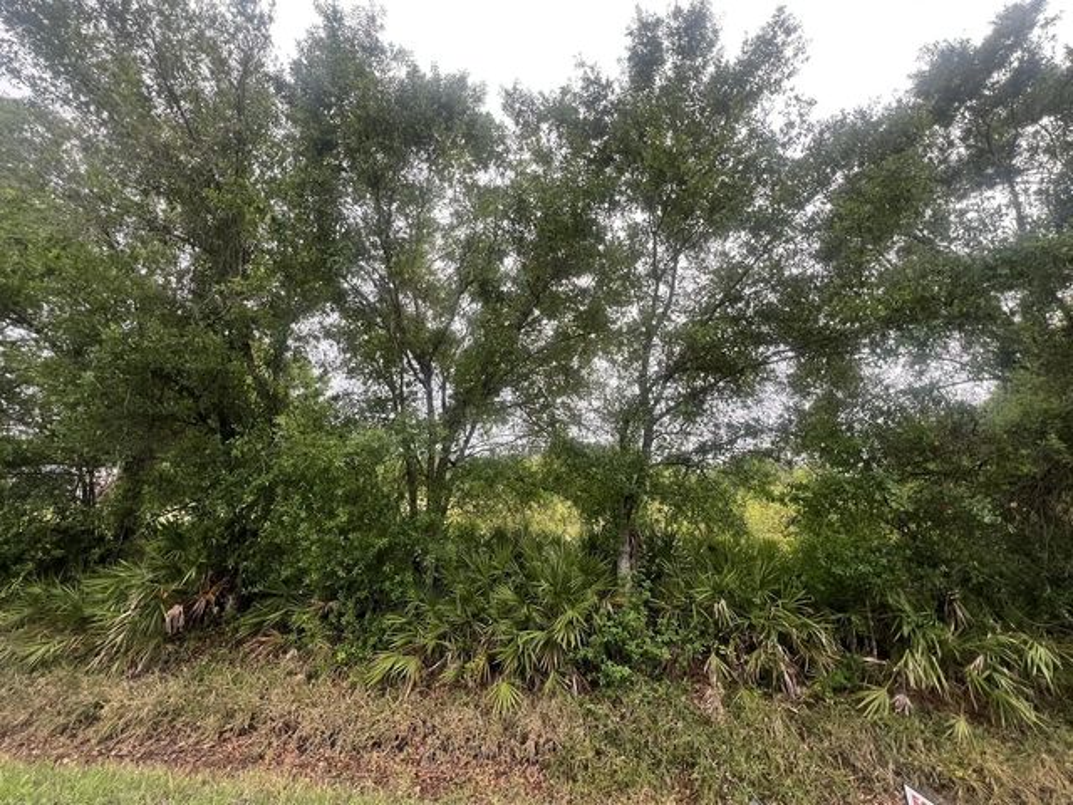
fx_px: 403
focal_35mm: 13
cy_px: 402
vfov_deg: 89.9
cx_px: 536
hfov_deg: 106.2
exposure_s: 1/99
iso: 80
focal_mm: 1.57
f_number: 1.8
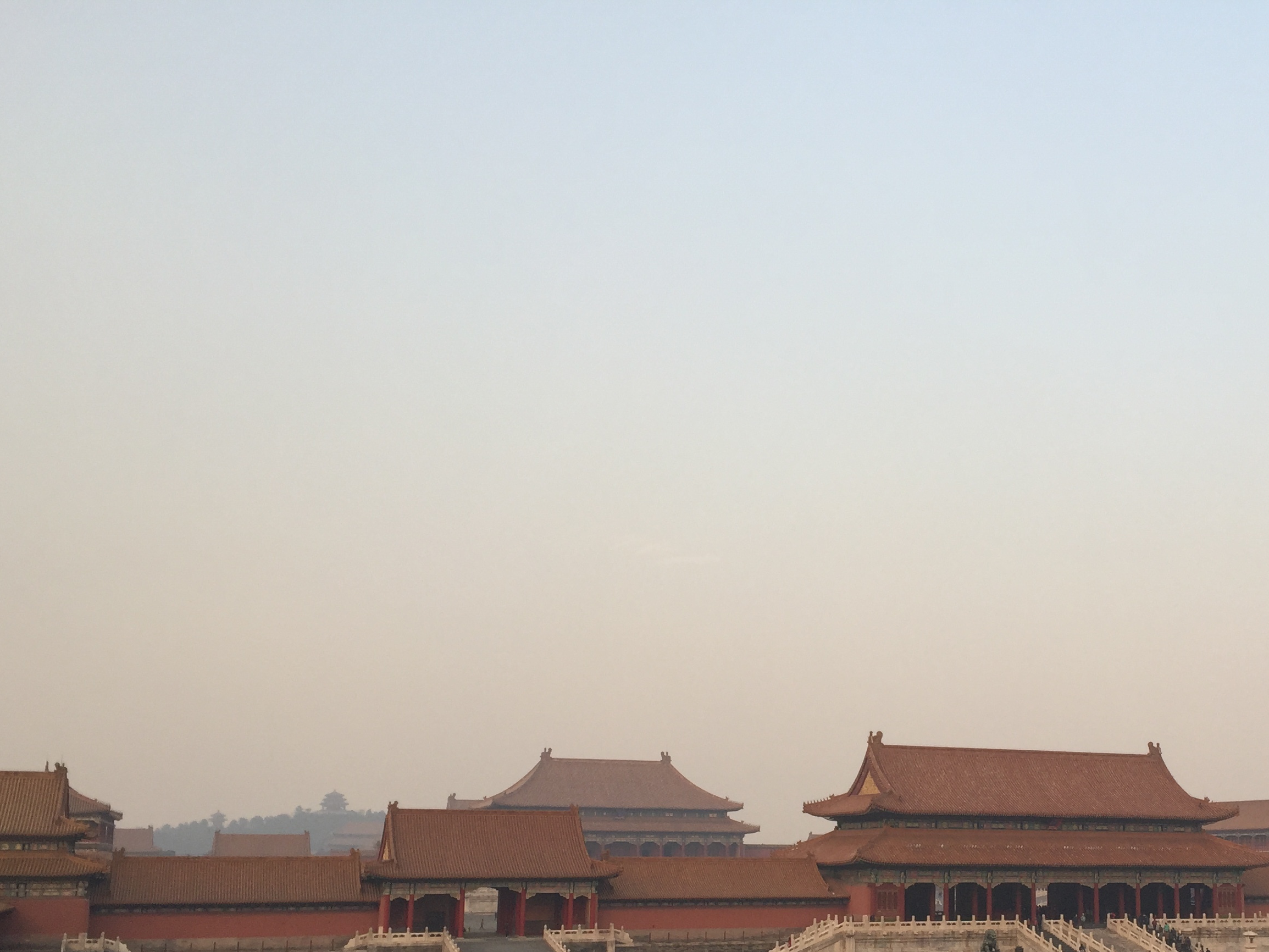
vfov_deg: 34.6
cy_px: 672
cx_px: 869
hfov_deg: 44.9
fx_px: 1503
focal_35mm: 41
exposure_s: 1/573
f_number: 2.2
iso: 32
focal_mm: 4.15
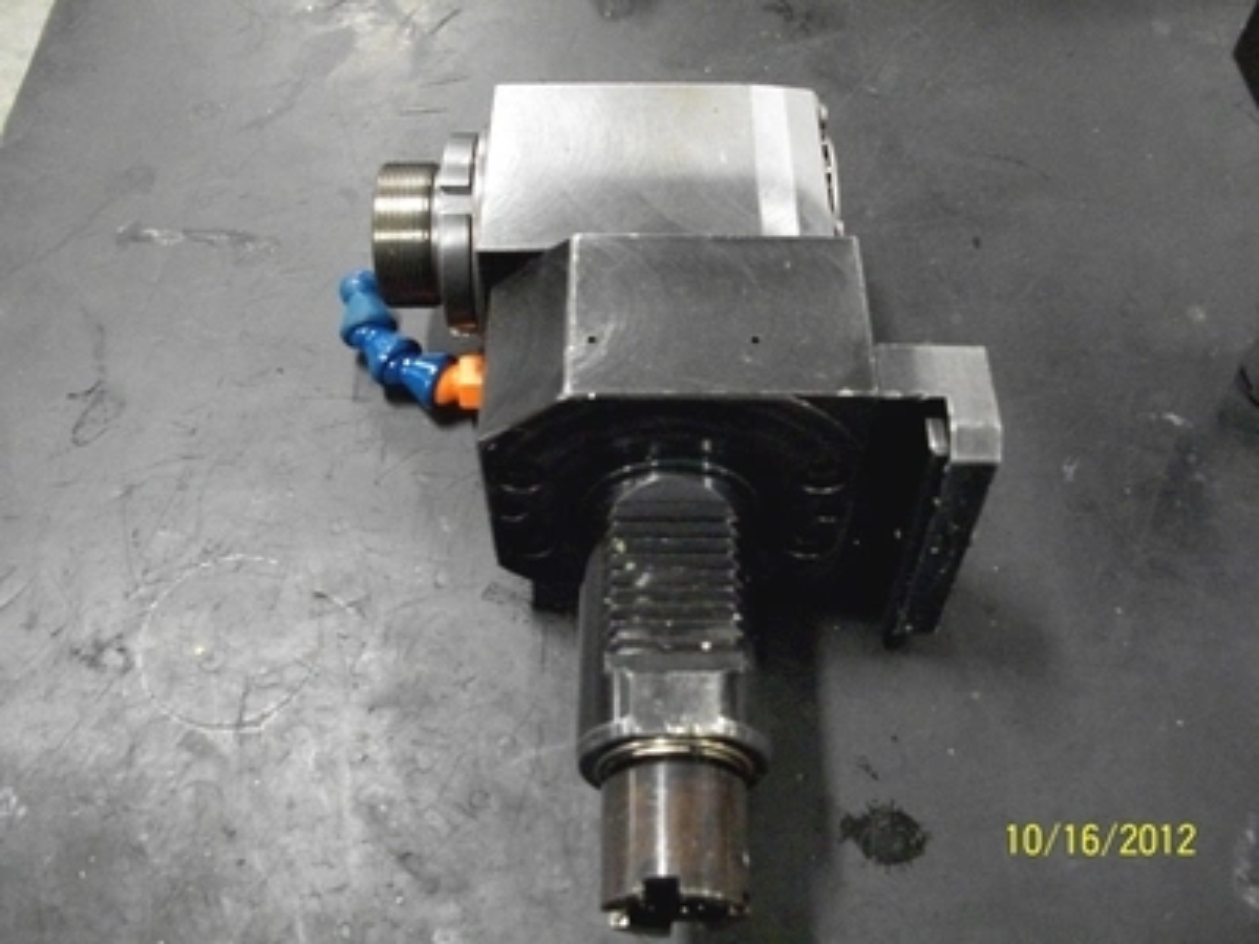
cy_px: 472
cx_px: 630
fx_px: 1273
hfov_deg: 52.6
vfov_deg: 40.7
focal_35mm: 35
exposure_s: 1/60
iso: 800
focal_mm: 6.3
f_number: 3.1
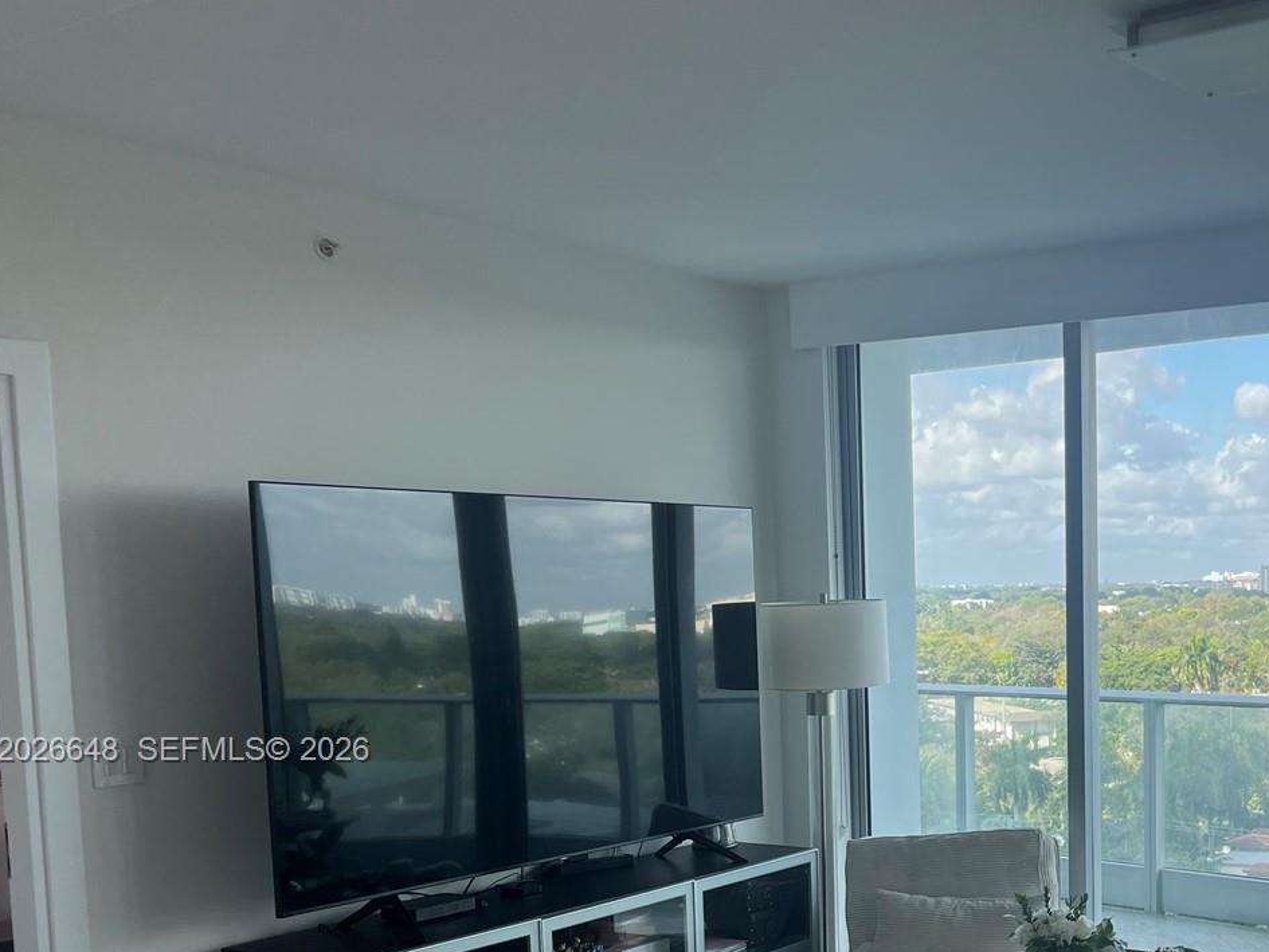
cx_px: 1026
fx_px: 1613
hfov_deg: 41.0
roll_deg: +1.5
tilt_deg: -5.3
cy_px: 752
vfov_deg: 32.1
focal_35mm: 44
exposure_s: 1/598
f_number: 1.6
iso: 50
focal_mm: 5.1
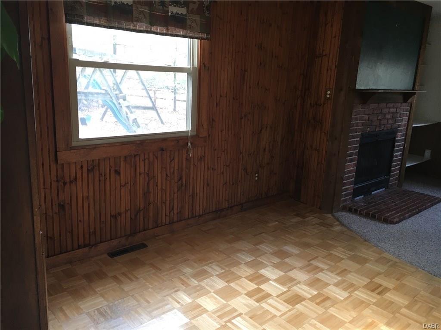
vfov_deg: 48.2
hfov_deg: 61.7
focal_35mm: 29
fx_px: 369
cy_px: 165
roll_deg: -1.5
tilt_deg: -14.3
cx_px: 220
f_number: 2.2
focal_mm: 4.15
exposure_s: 1/30
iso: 40
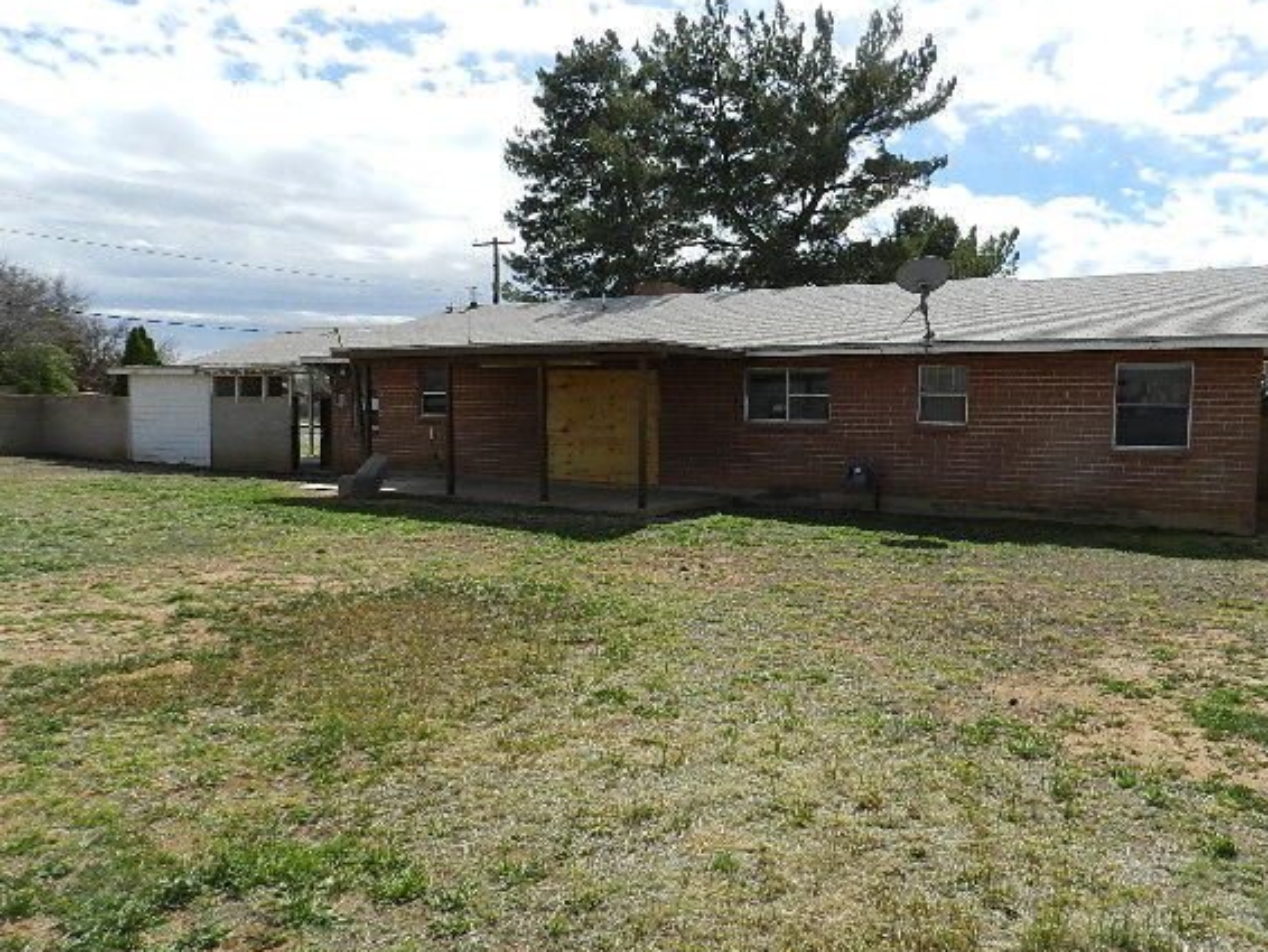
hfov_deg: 67.0
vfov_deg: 53.1
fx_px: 953
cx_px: 715
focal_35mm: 26
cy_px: 475
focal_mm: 4
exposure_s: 1/800
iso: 160
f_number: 5
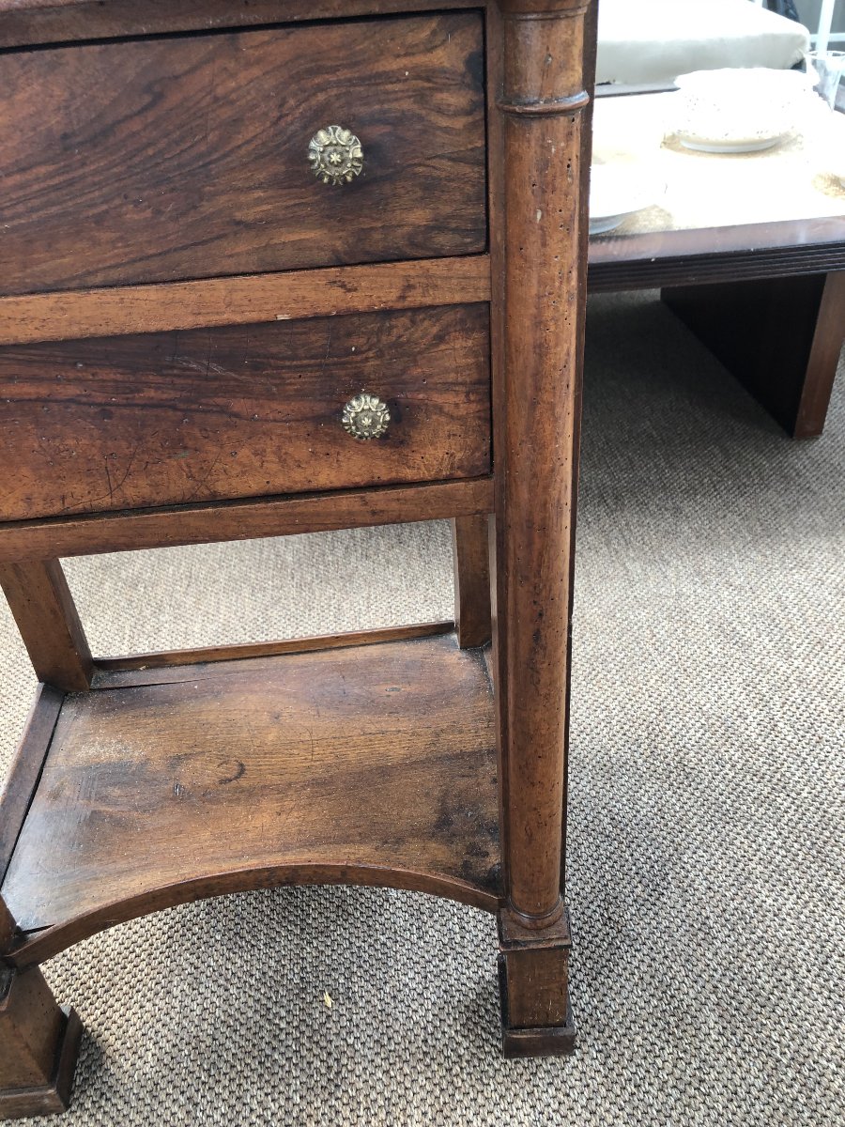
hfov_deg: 49.7
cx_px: 422
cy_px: 564
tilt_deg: -35.7
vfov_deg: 63.4
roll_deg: +5.5
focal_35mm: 28
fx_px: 911
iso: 32
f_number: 1.8
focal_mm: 3.99
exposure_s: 1/50
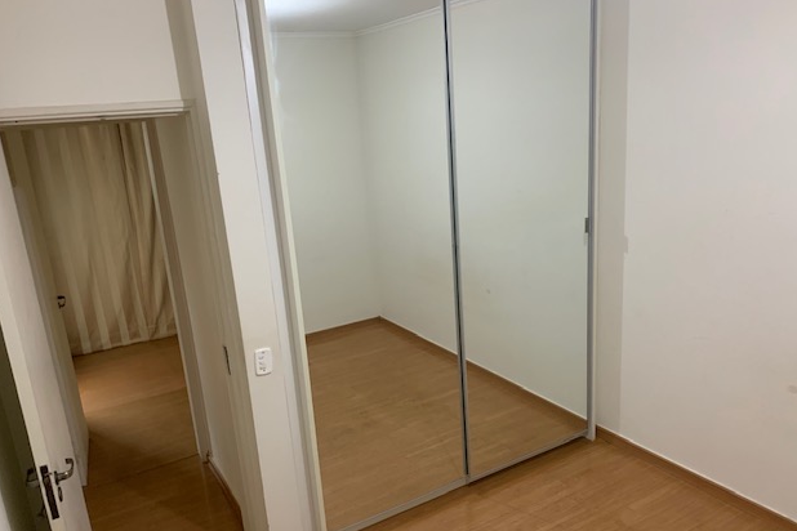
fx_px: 620
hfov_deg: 65.5
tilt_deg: -14.4
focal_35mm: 28
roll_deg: +3.4
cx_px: 408
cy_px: 284
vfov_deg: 46.4
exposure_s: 1/60
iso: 320
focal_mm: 4.25
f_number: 1.8
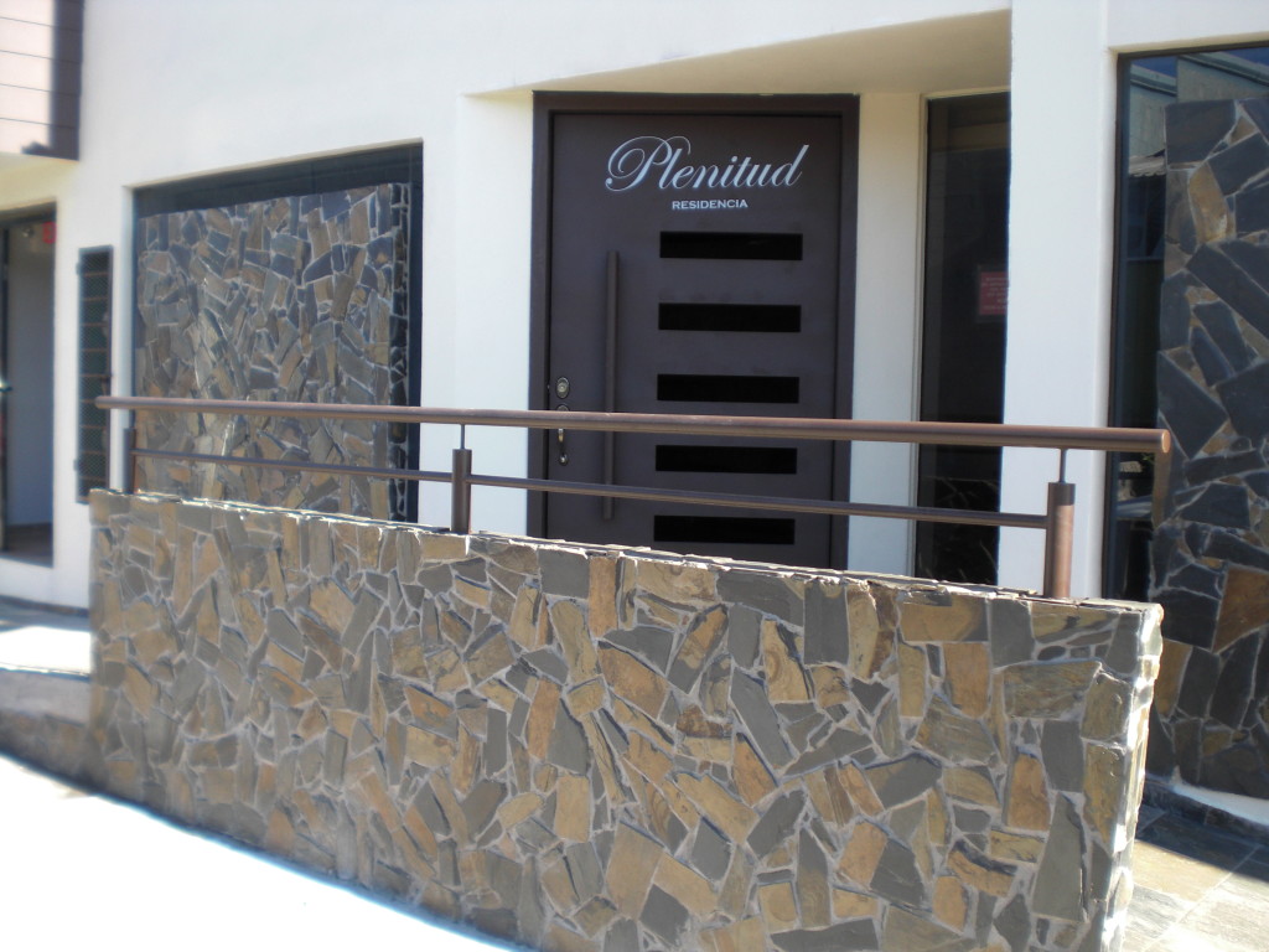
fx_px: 1393
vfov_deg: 37.7
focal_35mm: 38
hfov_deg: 49.0
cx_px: 634
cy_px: 476
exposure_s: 1/200
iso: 64
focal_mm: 6.3
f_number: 3.1
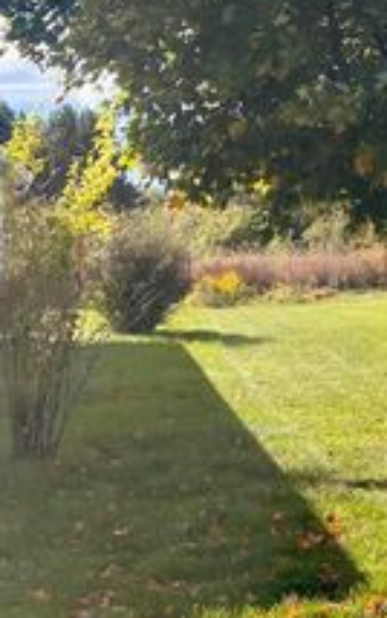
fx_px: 1449
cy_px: -143
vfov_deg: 22.1
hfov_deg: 13.6
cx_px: 693
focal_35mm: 86
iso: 50
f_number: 1.5
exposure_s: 1/2404
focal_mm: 5.7
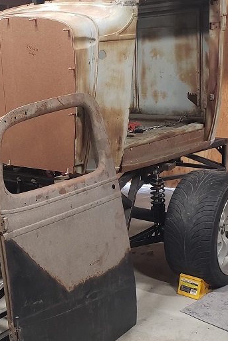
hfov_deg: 24.6
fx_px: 503
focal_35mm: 53
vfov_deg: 37.5
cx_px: 11
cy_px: 165
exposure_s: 1/24
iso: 250
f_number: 2.4
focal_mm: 4.3
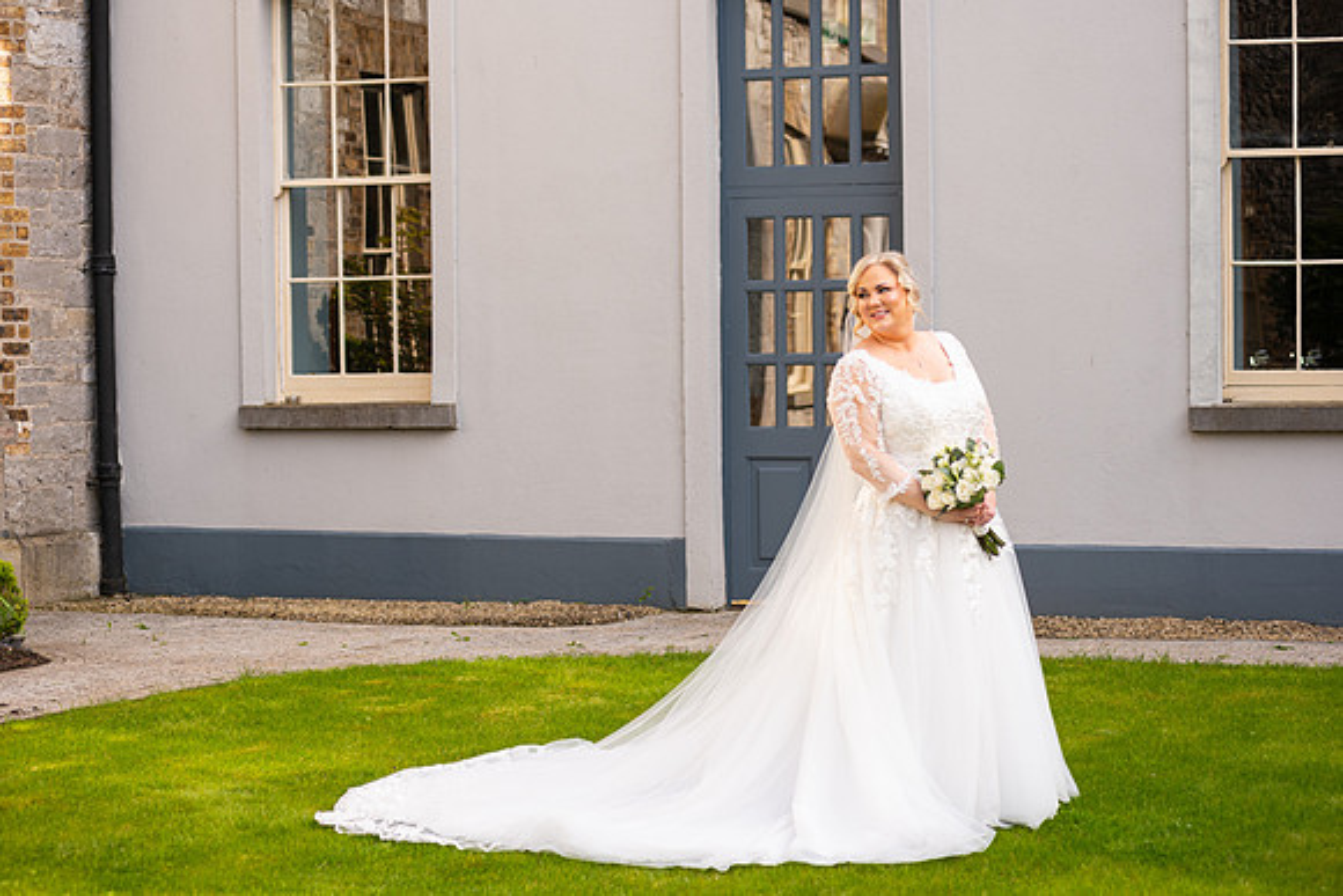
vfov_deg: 17.1
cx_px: 672
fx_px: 2985
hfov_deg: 25.4
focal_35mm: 80
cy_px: 448
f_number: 3.5
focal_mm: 80
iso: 160
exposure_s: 1/320
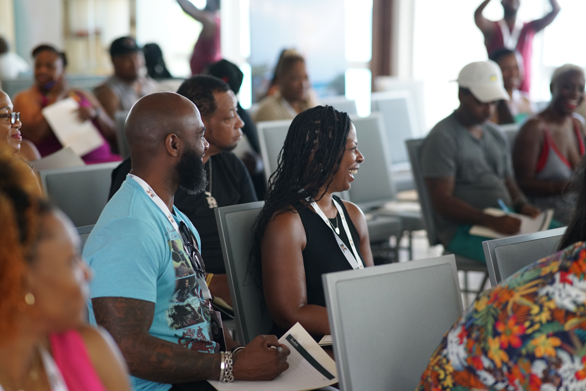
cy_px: 196
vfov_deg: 16.1
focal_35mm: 85
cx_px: 293
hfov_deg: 23.9
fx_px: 1384
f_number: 2.2
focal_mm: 85
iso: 2000
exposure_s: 1/640
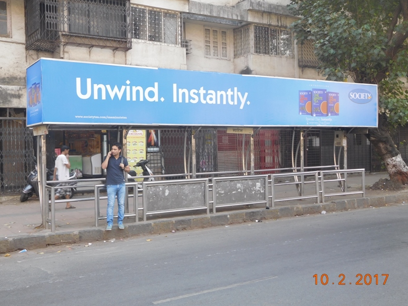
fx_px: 483
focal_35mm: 41
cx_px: 206
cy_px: 155
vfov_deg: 35.1
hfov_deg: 45.8
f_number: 3.9
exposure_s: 1/60
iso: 125
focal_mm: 7.1
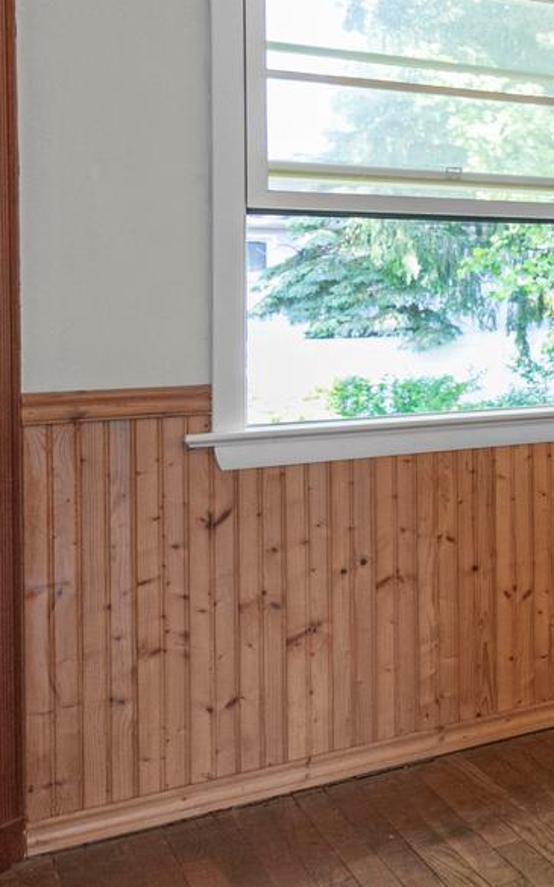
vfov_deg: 39.8
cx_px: 1119
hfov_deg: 17.7
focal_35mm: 50
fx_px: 1208
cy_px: 299
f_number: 2.8
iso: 560
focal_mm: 14
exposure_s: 1/125
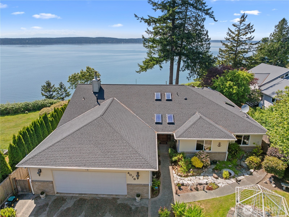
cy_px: 108
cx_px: 144
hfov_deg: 71.6
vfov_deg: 56.7
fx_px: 200
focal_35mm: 24
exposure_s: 1/2000
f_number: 2.8
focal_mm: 12.29
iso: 240
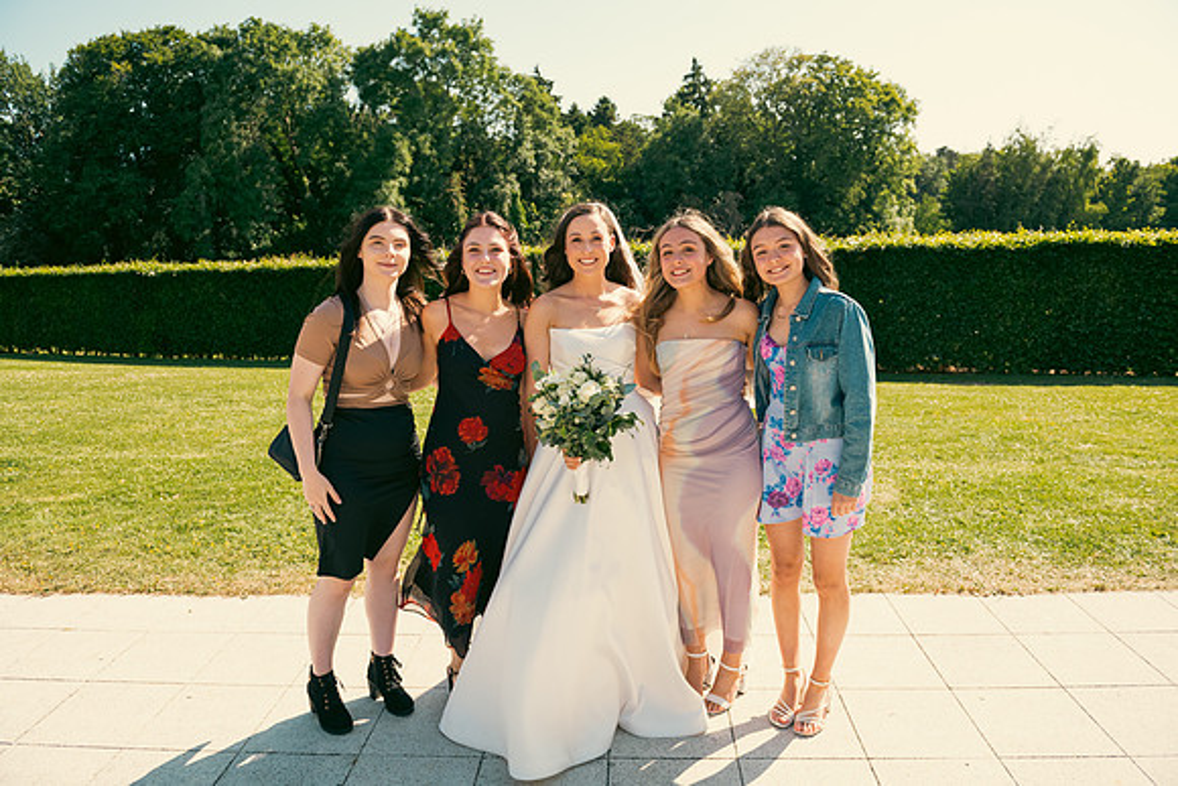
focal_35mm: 24
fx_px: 785
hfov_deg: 73.7
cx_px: 589
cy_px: 393
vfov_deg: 53.2
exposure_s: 1/640
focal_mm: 24
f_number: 5
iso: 200
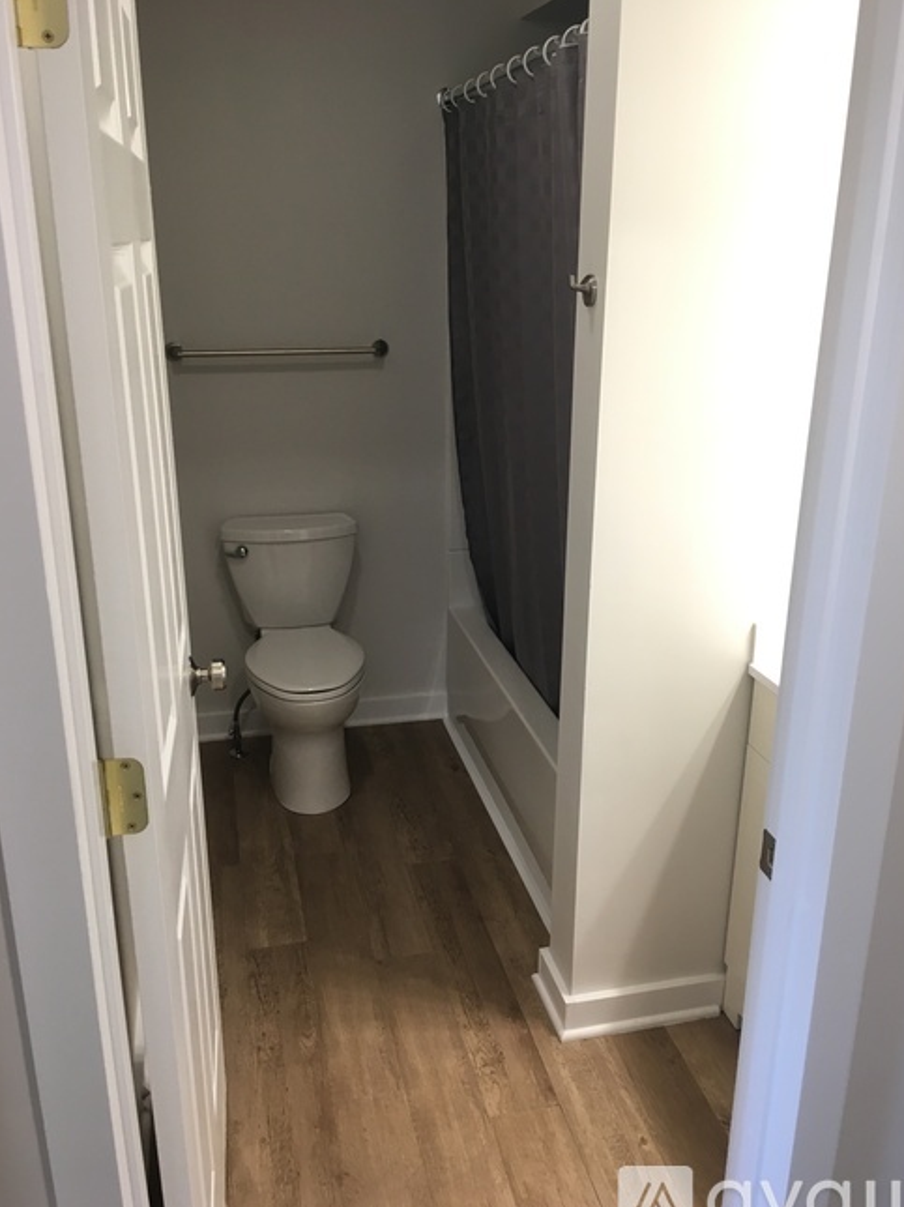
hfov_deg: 46.8
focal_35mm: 30
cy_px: 617
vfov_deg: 60.0
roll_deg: -1.1
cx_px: 453
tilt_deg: -19.9
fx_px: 1046
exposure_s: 1/30
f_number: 2.2
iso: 64
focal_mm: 4.15
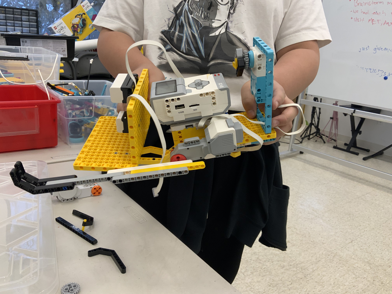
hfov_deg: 61.7
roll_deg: -4.5
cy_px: 147
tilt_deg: -16.2
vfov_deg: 48.2
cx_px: 196
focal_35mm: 29
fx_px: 328
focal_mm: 3
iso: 80
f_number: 1.8
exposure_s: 1/60
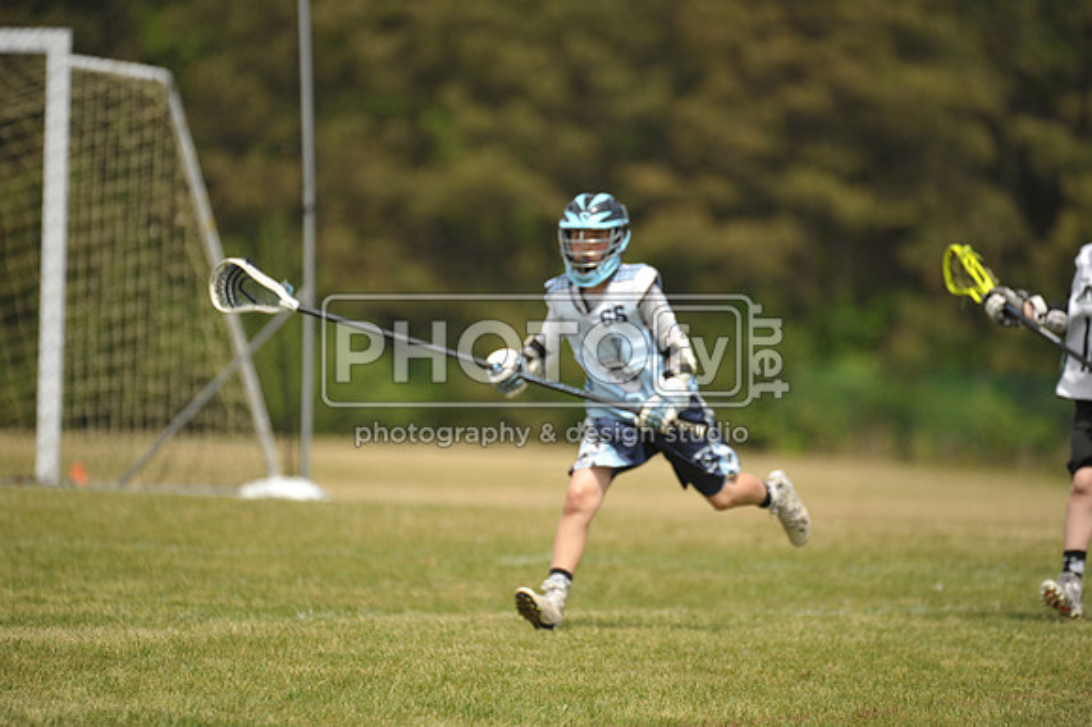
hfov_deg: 5.2
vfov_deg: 3.4
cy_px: 364
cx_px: 546
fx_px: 12126
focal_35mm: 400
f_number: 4
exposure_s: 1/4000
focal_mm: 400
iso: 800
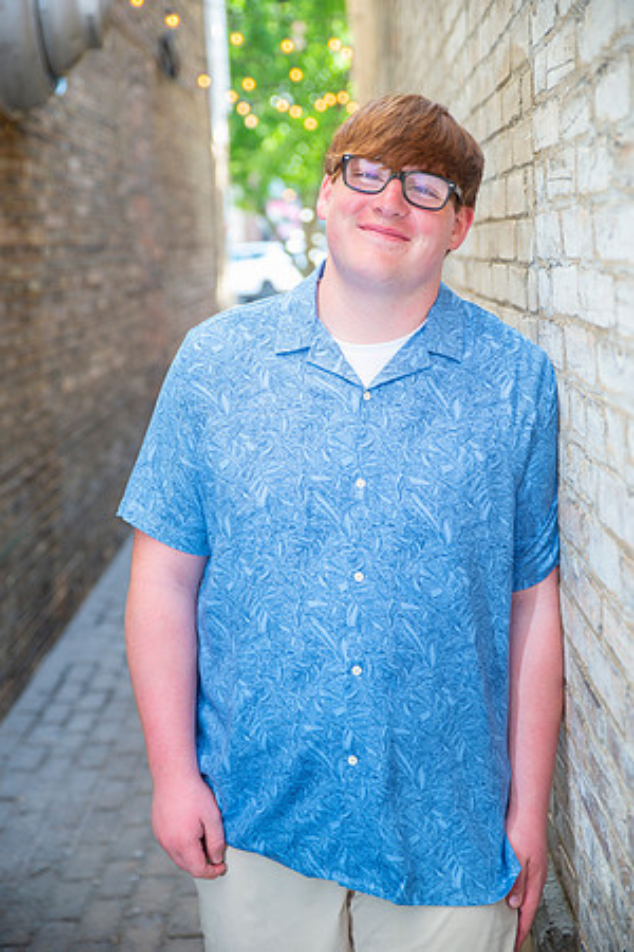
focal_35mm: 52
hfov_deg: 26.0
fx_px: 1374
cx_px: 317
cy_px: 476
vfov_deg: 38.2
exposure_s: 1/100
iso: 160
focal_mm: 52
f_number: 2.8
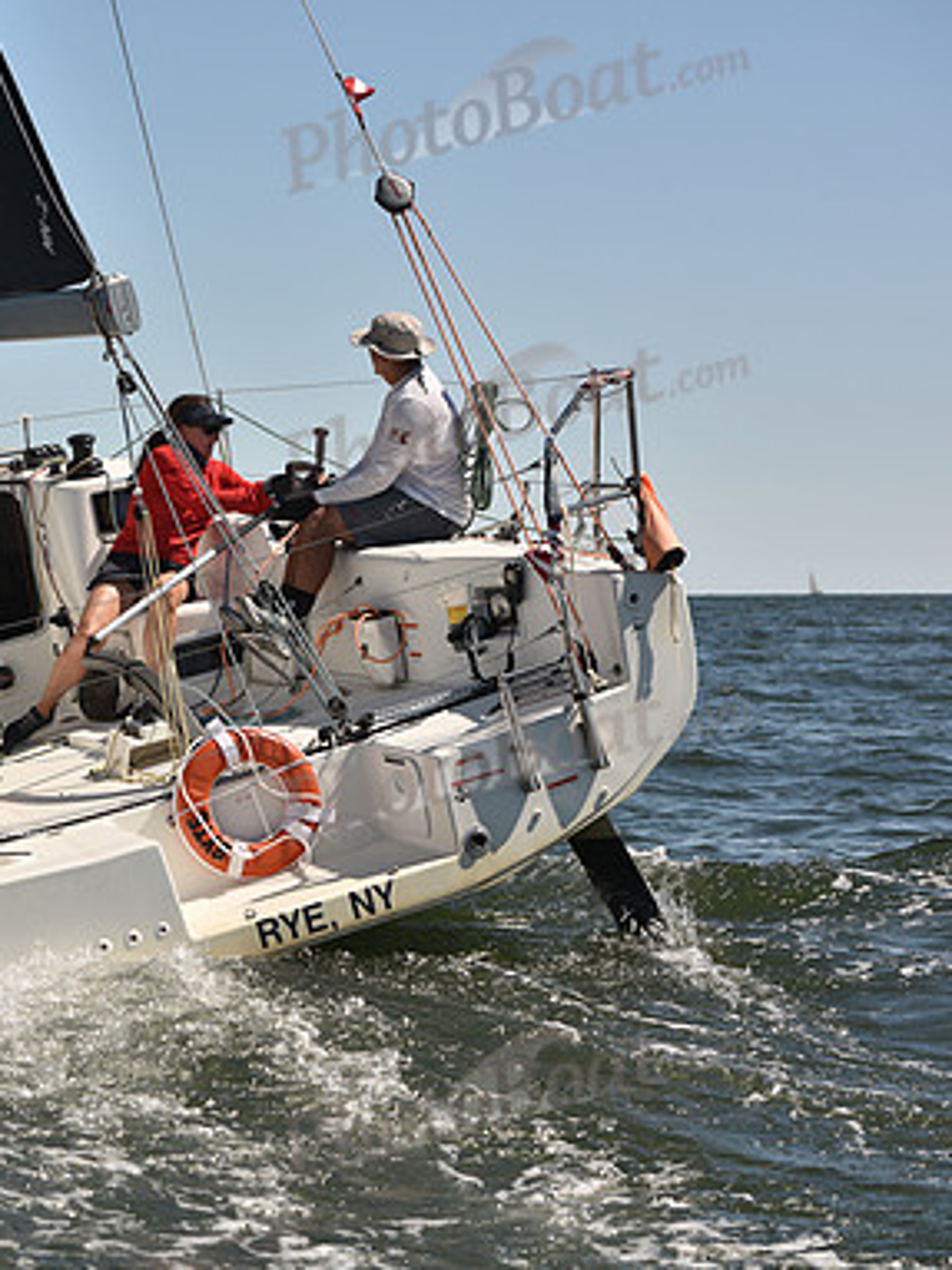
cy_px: 632
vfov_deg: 19.3
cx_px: 113
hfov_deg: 14.4
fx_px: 3742
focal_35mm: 102
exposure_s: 1/1250
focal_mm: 70
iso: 250
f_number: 5
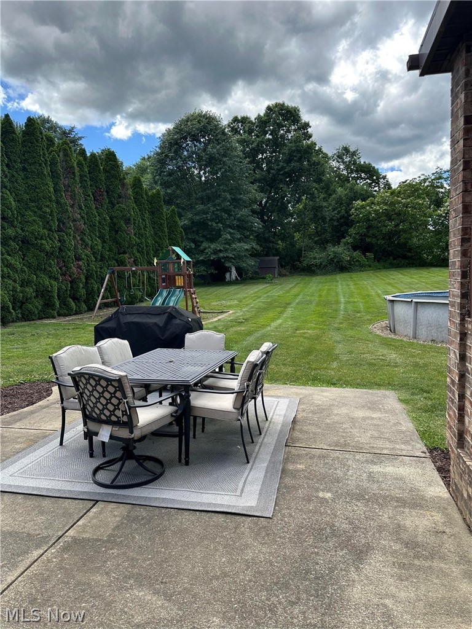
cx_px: 236
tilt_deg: -5.2
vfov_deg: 71.6
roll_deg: +1.5
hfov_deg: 56.8
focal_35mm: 24
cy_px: 314
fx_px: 436
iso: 80
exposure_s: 1/1587
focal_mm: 6.86
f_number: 1.78
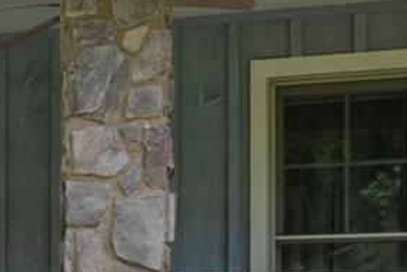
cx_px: -683
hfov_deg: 12.0
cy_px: 202
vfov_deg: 11.2
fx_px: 1379
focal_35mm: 122
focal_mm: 17
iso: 320
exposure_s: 1/2000
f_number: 7.1
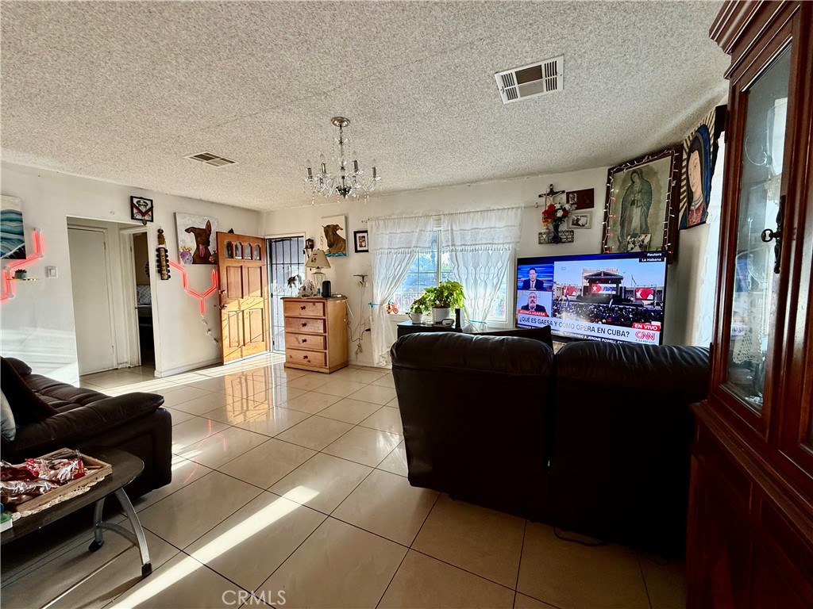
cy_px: 304
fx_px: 329
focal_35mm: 14
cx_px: 406
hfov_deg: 102.1
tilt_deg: -4.4
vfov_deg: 85.7
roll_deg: +0.0
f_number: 2.2
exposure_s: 1/120
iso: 100
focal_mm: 2.22
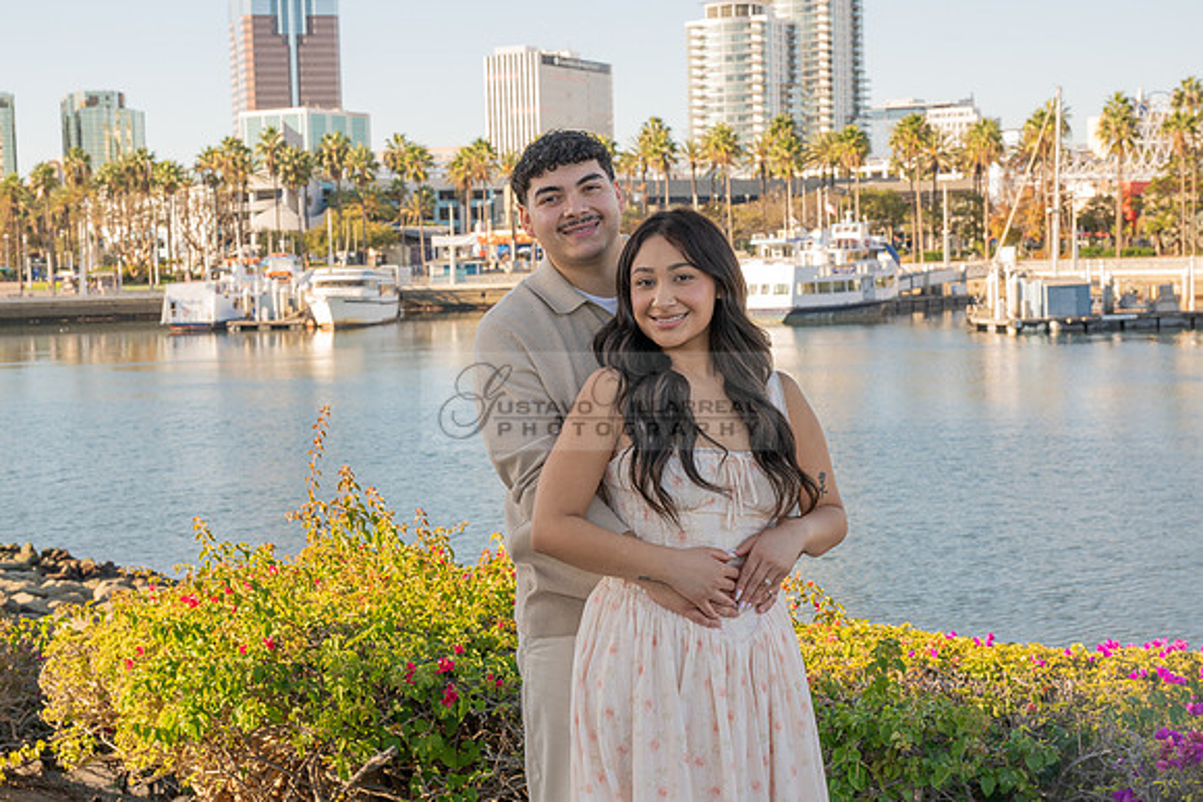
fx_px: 2024
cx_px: 475
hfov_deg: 33.0
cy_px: 403
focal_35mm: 61
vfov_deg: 22.4
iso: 200
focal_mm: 50
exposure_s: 1/160
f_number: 9
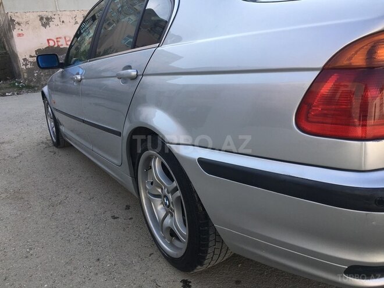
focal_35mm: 29
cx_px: 192
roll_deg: +5.5
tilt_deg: -15.6
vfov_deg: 48.2
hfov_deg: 61.7
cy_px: 144
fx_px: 322
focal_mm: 4.15
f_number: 2.2
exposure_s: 1/475
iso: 25
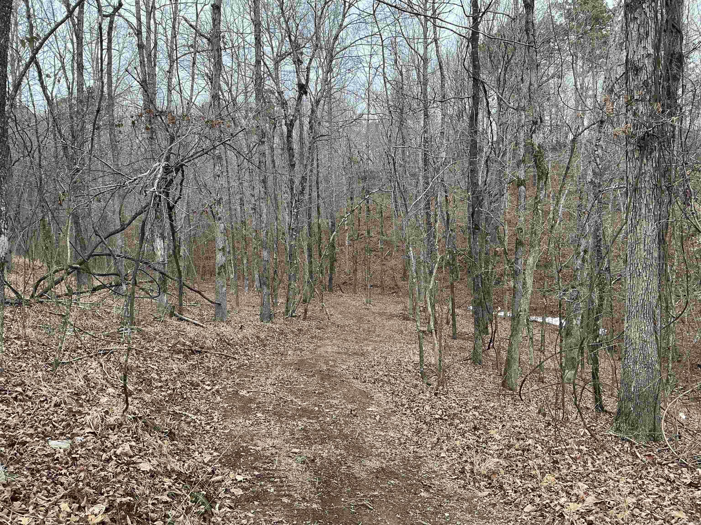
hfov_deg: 63.4
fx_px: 567
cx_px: 350
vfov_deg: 49.7
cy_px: 262
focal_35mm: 28
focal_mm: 3
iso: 25
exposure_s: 1/292
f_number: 1.8
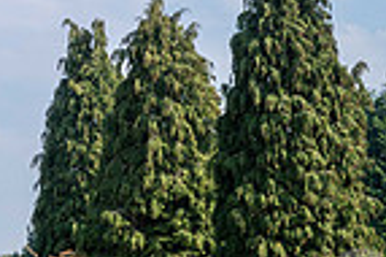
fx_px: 1917
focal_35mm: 179
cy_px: 448
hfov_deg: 10.8
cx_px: 683
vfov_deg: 7.4
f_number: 8
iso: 250
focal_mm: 44
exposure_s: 1/640
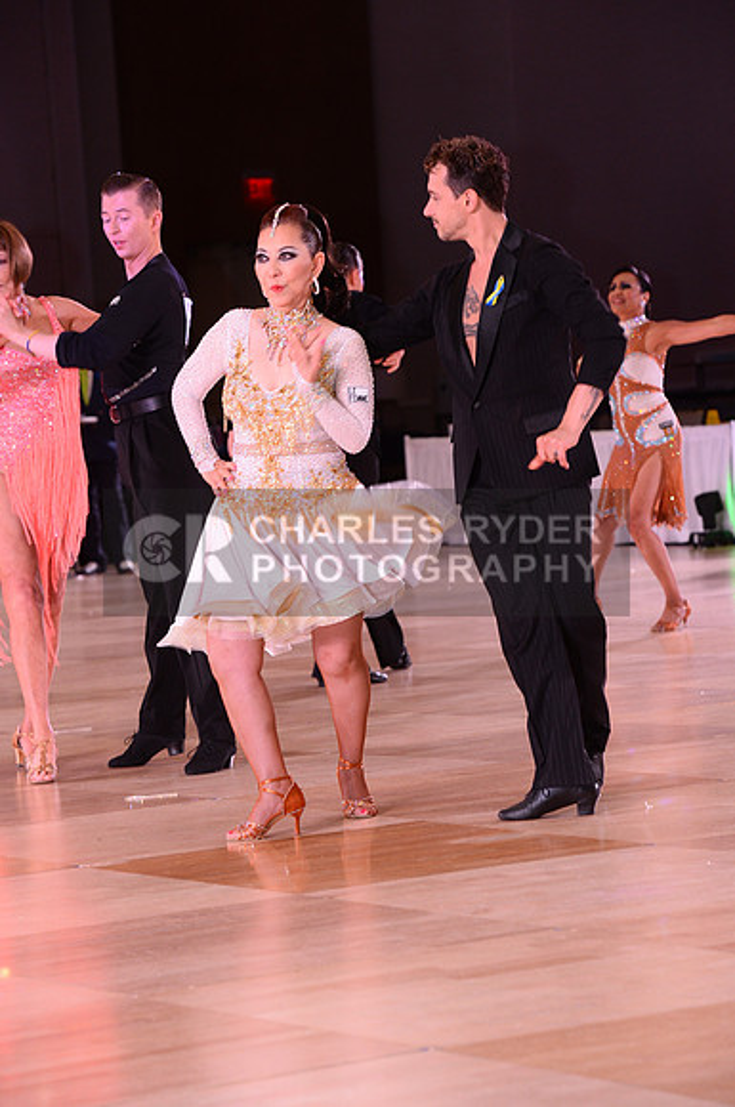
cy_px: 554
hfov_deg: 10.1
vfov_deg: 15.2
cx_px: 368
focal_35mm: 135
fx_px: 4146
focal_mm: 135
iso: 1250
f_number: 5.6
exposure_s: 1/125
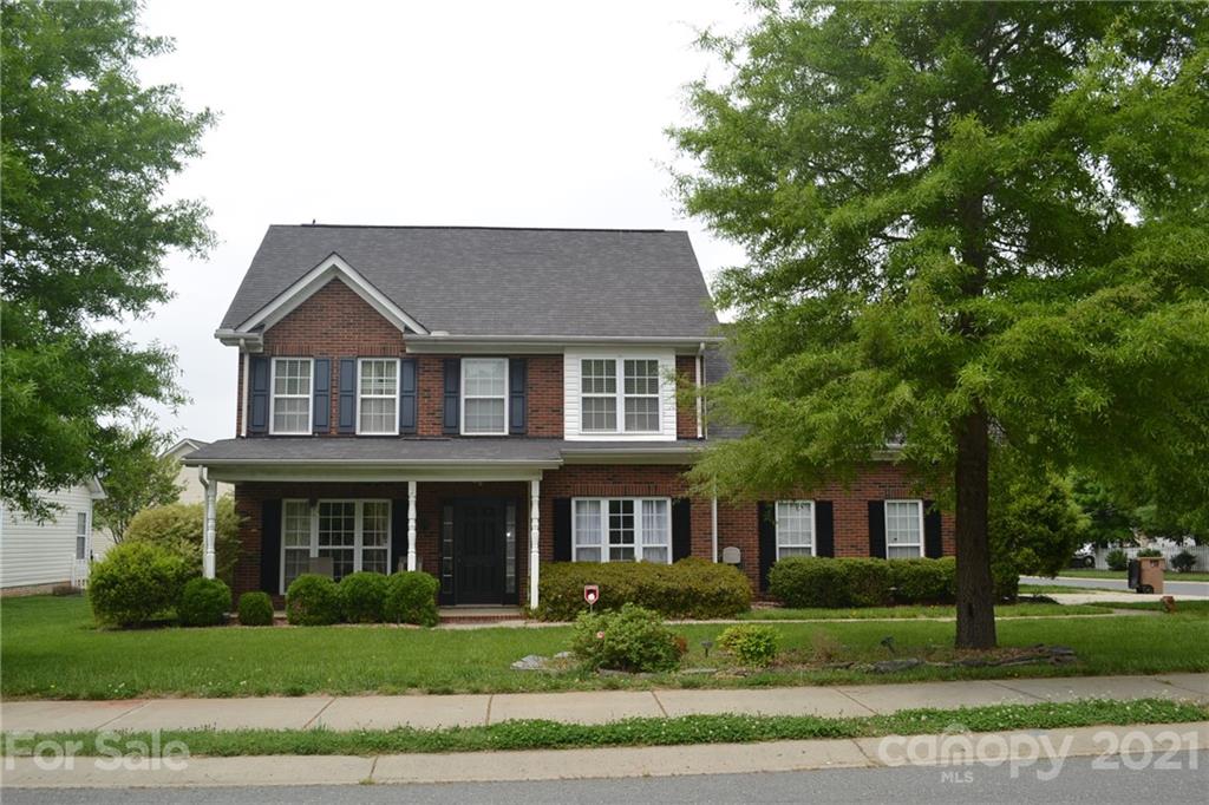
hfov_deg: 61.9
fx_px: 1007
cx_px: 604
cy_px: 402
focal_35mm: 30
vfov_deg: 43.6
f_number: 8
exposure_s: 1/200
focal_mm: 20
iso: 100
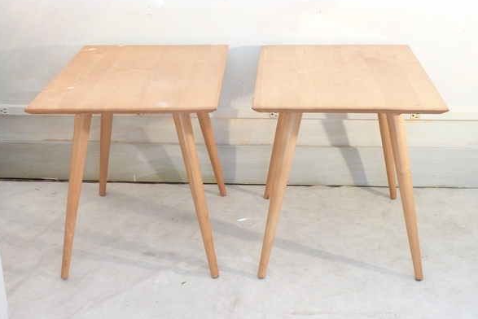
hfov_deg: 38.9
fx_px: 677
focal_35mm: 51
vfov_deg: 26.5
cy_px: 146
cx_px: 240
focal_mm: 7.9
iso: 400
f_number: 3.8
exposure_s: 1/8
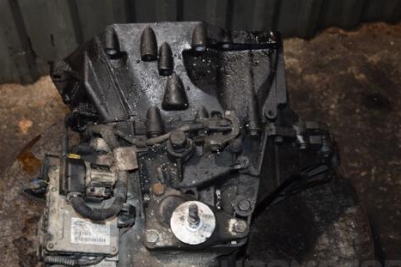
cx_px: 185
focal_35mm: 54
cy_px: 159
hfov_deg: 36.9
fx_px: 601
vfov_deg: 25.0
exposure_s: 1/60
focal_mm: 28
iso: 800
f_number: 5
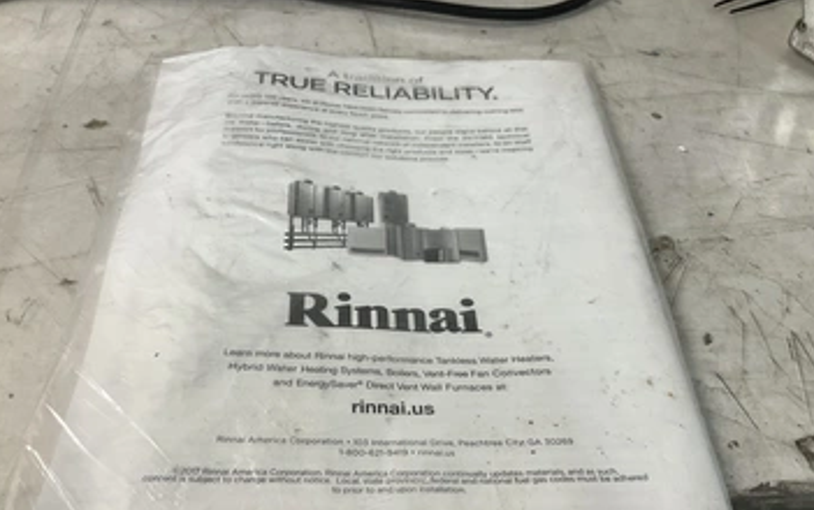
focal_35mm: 35
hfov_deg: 55.2
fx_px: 777
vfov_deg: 36.0
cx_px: 376
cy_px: 338
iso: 50
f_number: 1.8
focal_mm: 3
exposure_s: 1/60
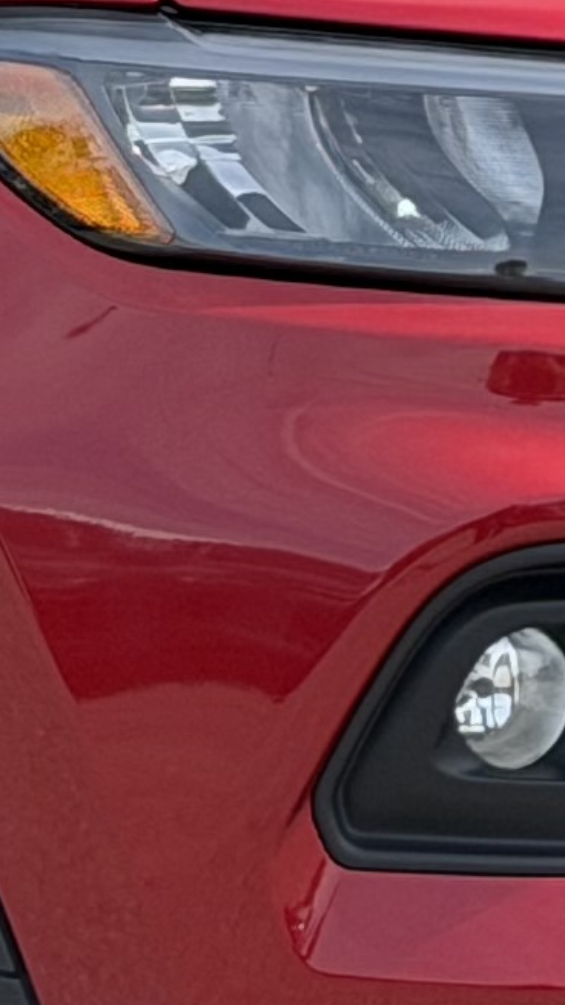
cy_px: 84
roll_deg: -0.3
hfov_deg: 3.7
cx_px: -347
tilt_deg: -3.9
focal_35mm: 322
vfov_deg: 6.7
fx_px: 8584
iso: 100
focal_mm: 6.76
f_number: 1.78
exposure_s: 1/2208
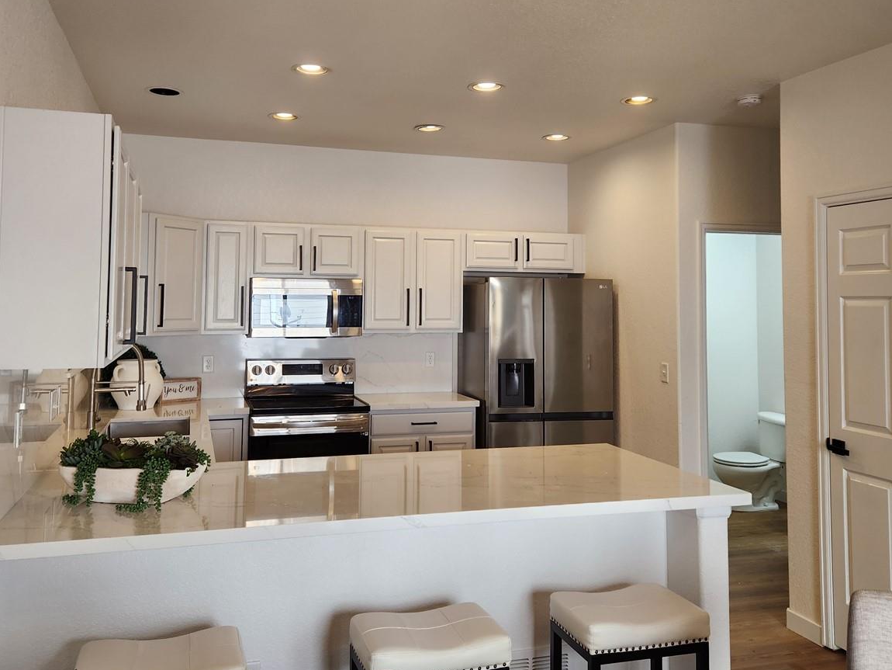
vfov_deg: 44.0
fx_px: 825
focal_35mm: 32
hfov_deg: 56.8
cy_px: 283
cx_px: 446
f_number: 1.8
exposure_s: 1/120
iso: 100
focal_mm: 5.4
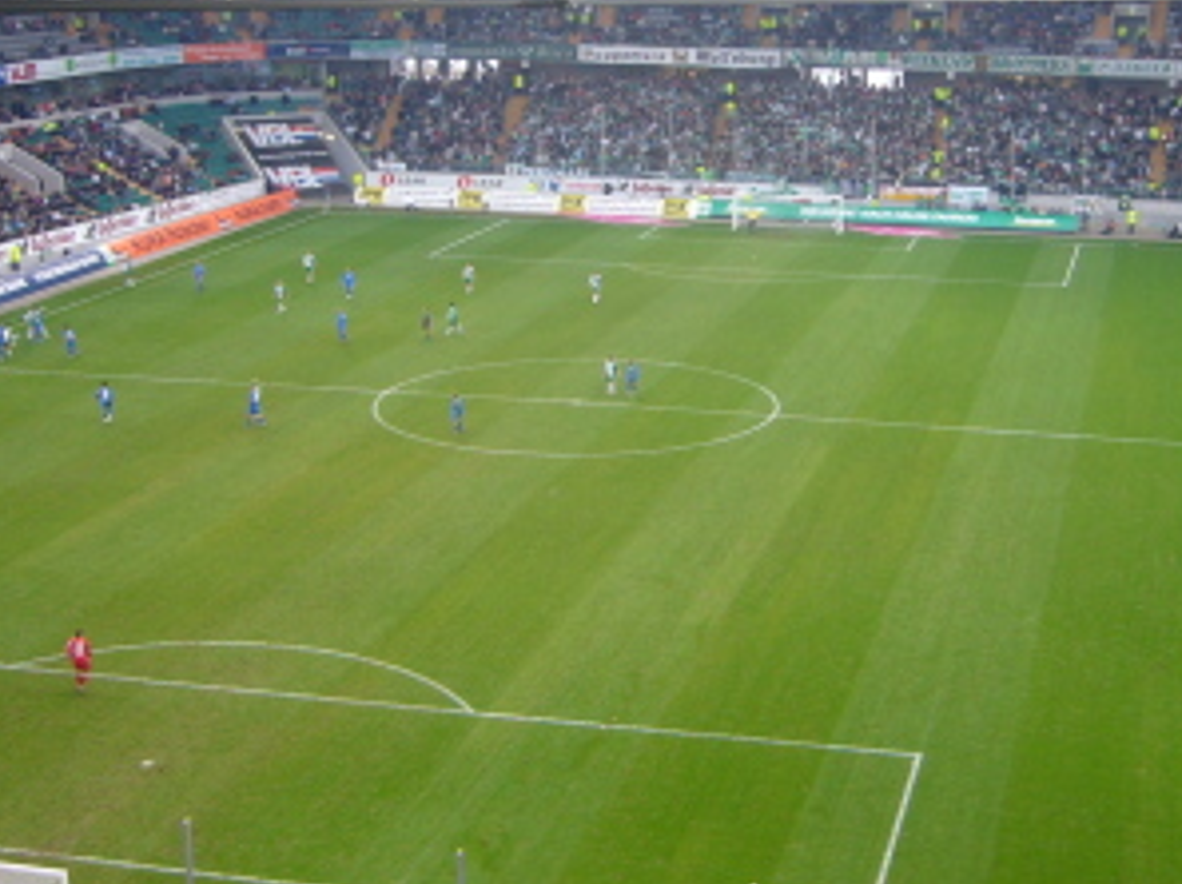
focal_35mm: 59
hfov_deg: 32.6
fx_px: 2012
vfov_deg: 24.5
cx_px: 704
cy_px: 237
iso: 80
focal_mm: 5.8
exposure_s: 1/40
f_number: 2.8
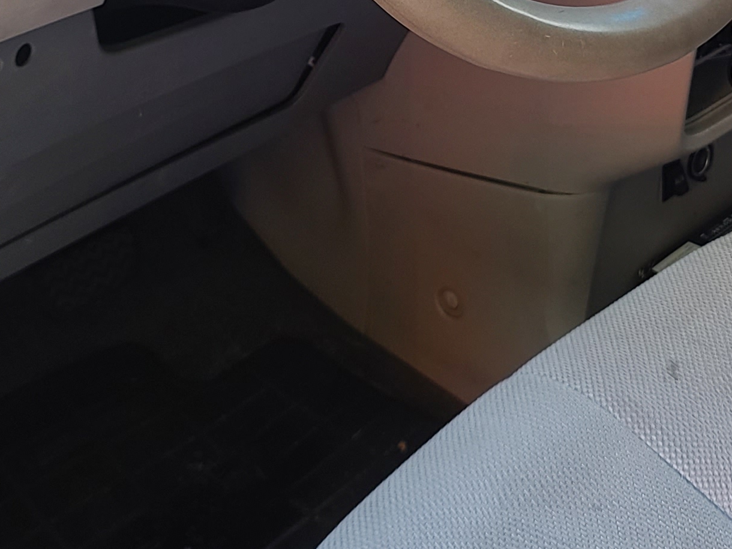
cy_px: -196
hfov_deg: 23.8
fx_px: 1734
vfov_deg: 16.8
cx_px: 404
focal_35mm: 82
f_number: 1.8
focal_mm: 7
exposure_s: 1/60
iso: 80
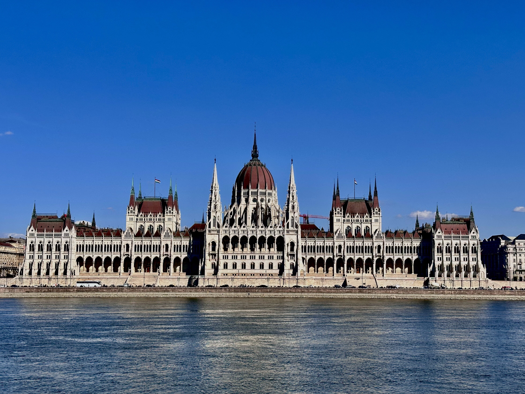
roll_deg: -0.9
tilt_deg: +6.1
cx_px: 262
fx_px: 728
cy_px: 197
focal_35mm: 48
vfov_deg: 30.3
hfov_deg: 39.7
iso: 64
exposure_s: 1/7092
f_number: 1.78
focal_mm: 6.86
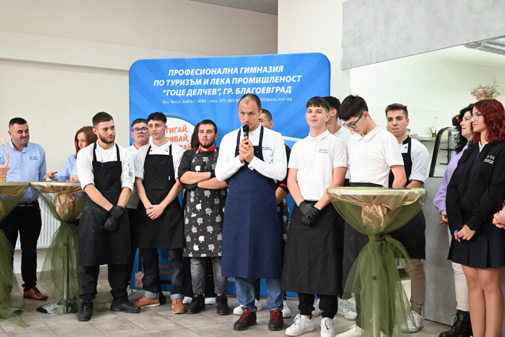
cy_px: 168
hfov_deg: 47.4
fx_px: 575
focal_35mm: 41
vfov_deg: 32.6
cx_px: 252
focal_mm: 41
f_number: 4
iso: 1800
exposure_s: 1/125
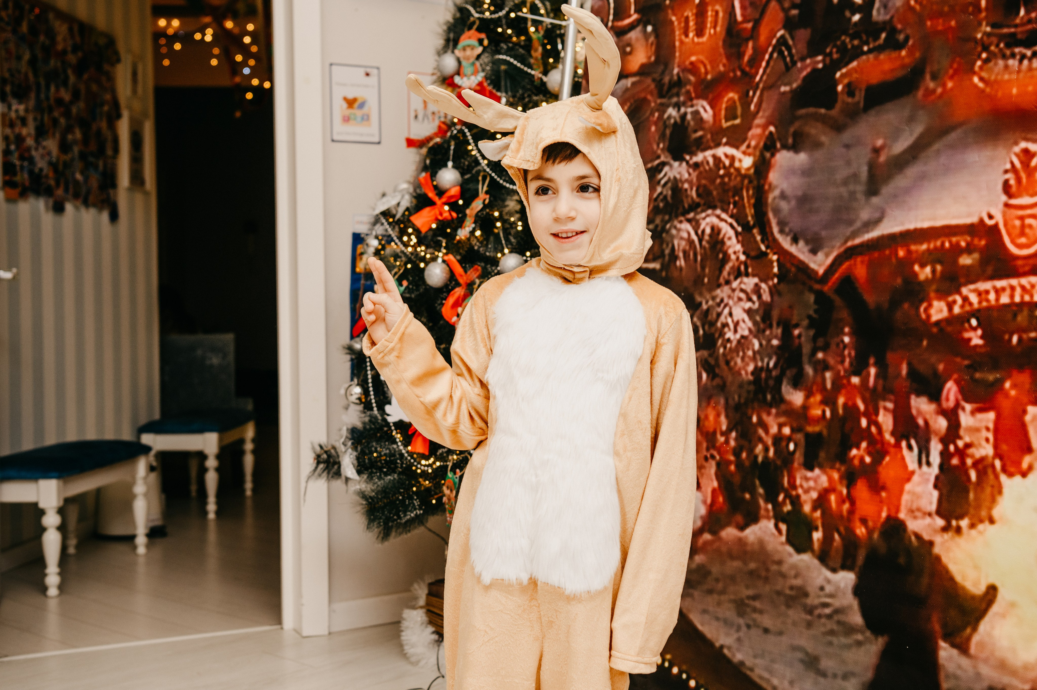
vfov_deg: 27.3
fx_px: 1422
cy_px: 337
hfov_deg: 40.1
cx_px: 508
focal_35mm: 49
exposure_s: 1/160
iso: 320
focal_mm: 44
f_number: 4
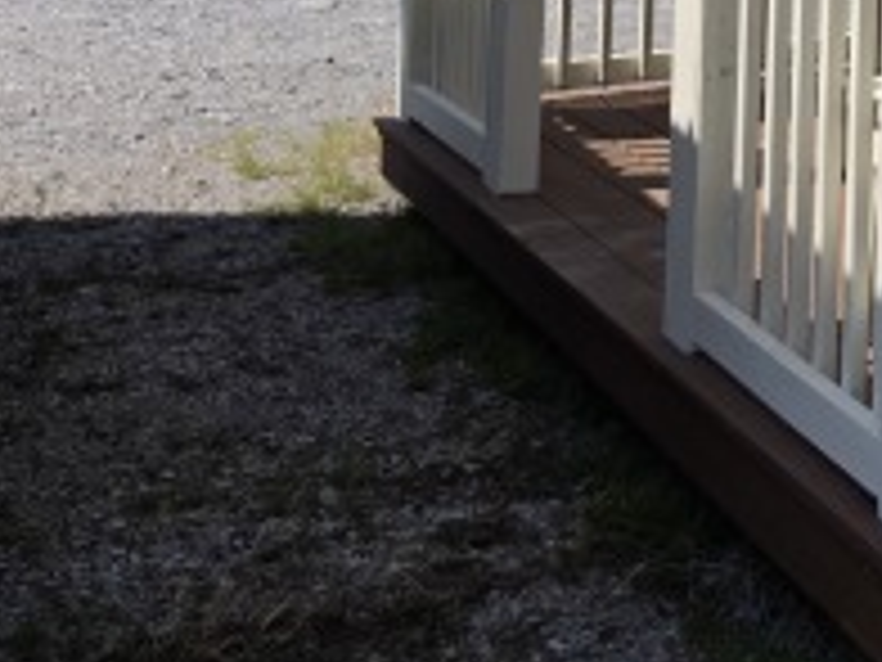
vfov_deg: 17.7
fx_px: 1911
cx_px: 1260
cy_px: -315
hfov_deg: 22.2
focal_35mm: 75
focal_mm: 6.5
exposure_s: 1/7939
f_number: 1.4
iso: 64
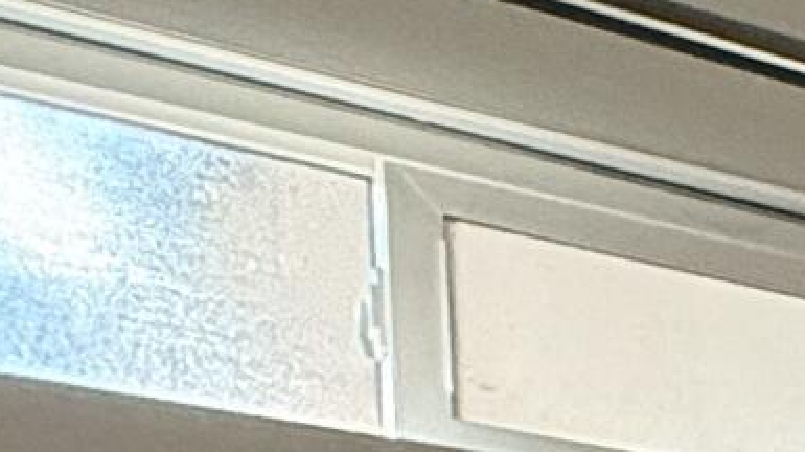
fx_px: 2539
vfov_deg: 8.4
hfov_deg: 12.8
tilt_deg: -5.1
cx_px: 2053
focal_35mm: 119
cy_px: 1402
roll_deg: -0.4
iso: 250
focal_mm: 2.22
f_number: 2.2
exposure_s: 1/99
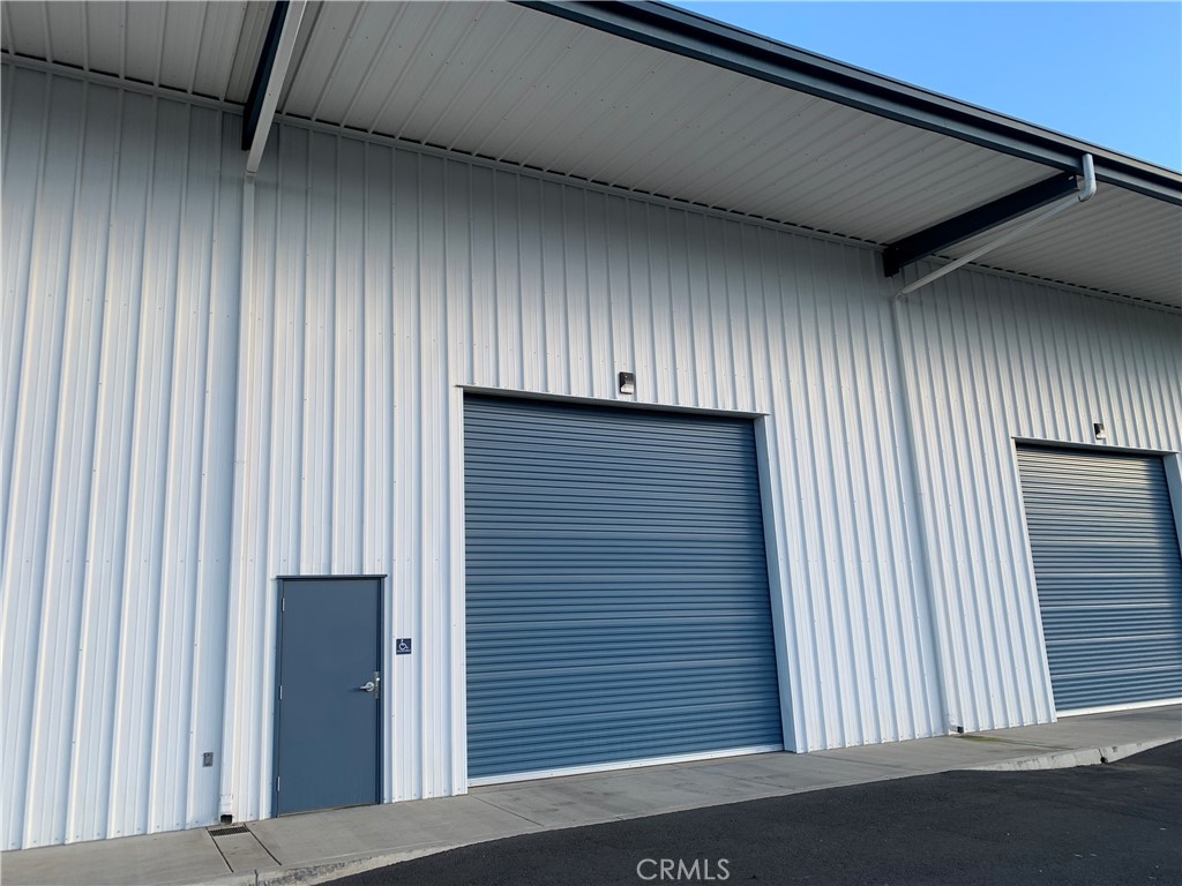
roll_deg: +3.4
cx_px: 591
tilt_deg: +12.5
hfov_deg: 67.3
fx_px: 888
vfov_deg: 53.1
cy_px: 443
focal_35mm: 26
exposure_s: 1/381
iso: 25
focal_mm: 4.25
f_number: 1.8
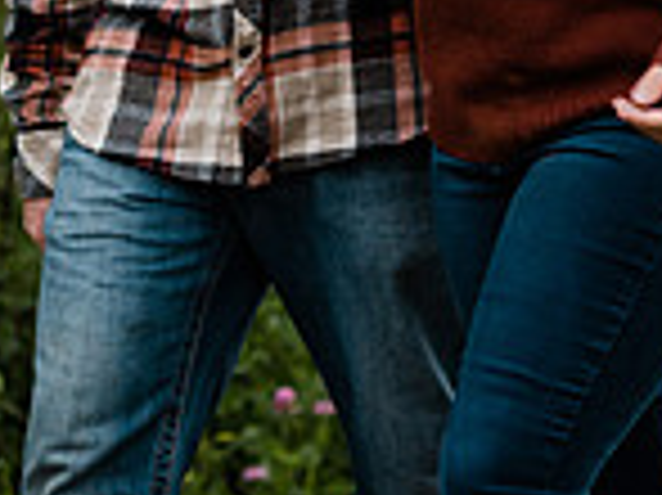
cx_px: 354
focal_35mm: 250
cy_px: -338
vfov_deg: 5.8
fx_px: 4777
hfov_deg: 7.9
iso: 500
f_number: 2.5
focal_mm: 85
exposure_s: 1/200
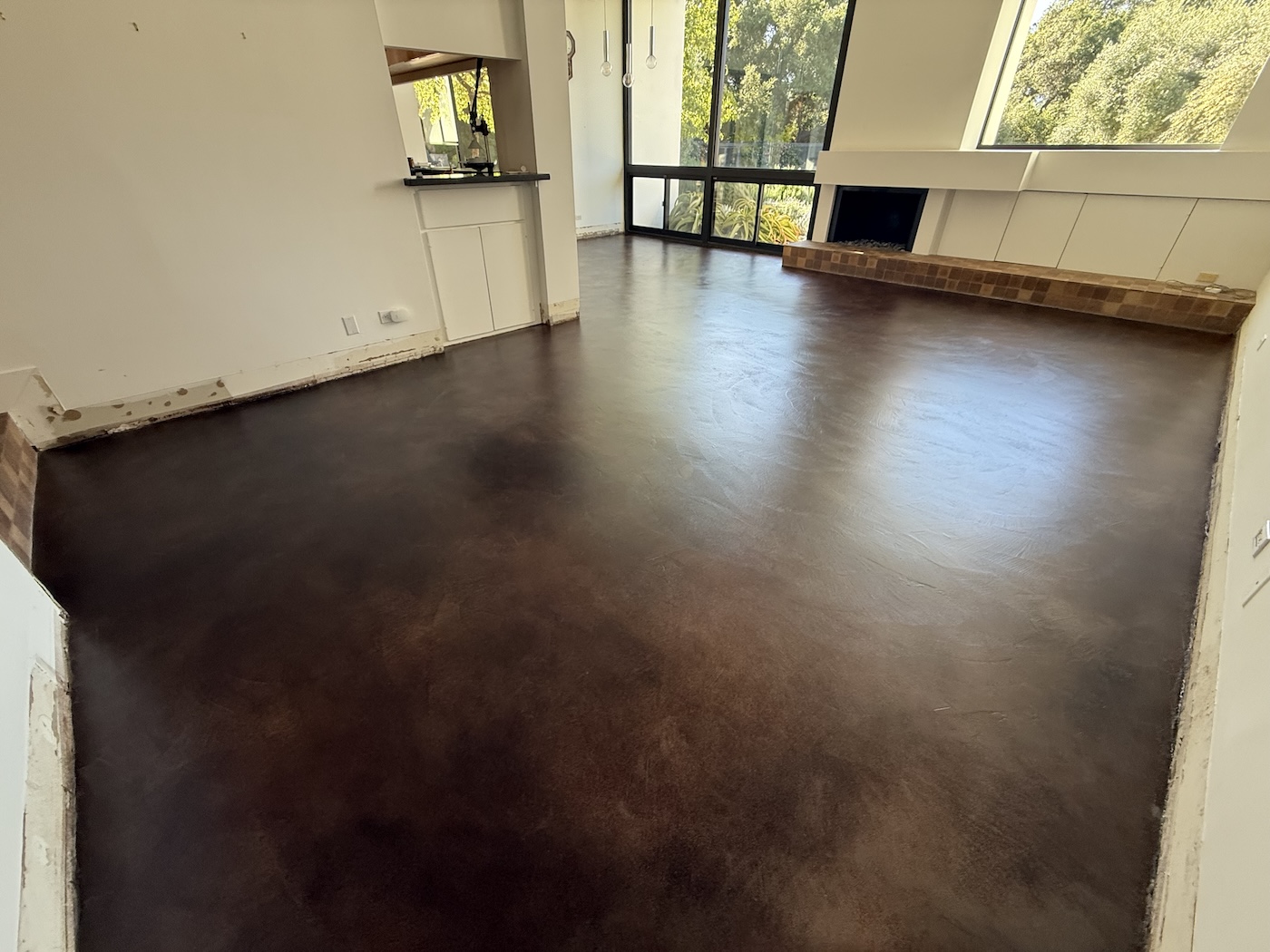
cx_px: 635
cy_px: 476
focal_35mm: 14
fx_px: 514
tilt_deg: -32.1
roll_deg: +0.8
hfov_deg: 102.1
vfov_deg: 85.7
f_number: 2.2
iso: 160
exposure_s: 1/120
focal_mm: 2.22
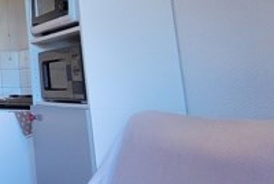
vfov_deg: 24.4
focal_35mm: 54
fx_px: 412
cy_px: 16
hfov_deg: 21.8
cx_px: -226
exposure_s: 1/50
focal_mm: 1.74
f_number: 2.2
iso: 320
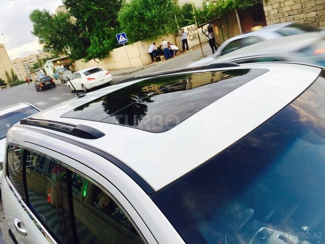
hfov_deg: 61.7
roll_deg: +16.8
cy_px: 122
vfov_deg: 48.2
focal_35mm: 29
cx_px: 162
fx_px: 272
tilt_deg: -13.8
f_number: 2.2
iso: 40
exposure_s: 1/50
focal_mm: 4.15
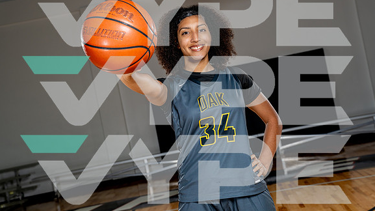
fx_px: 586
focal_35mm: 59
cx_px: 188
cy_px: 91
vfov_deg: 20.3
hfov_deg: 35.5
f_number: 5.6
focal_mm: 56
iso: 200
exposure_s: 1/250
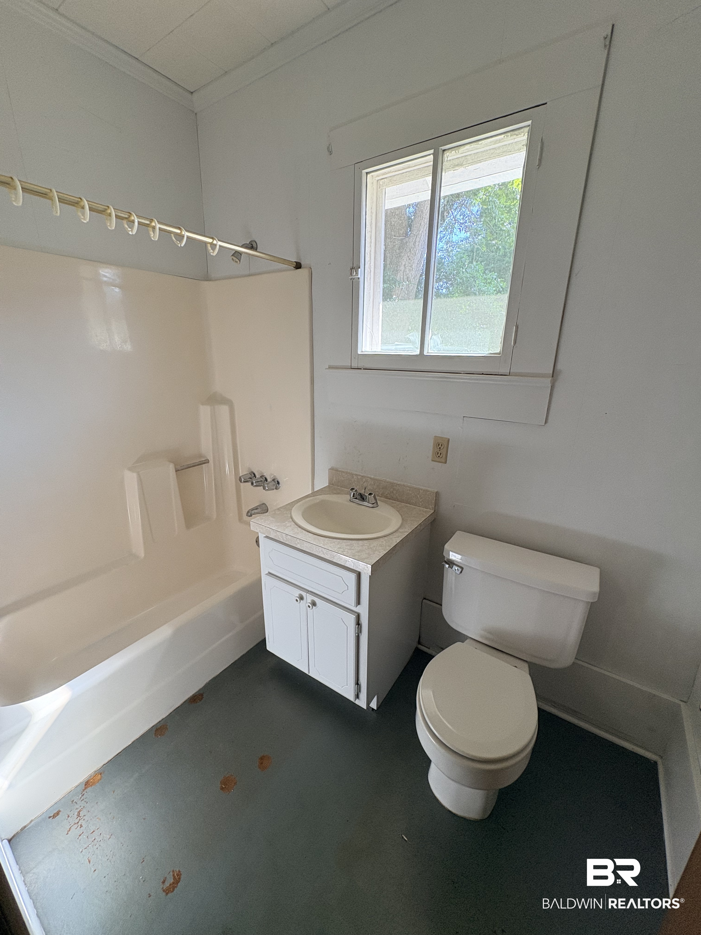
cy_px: 468
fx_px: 378
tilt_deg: -15.5
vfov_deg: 102.1
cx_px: 350
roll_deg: -0.7
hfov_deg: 85.7
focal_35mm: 14
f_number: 2.2
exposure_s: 1/99
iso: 160
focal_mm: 2.22
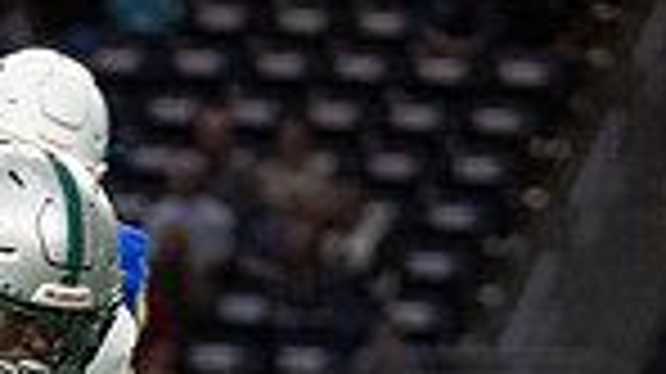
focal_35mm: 648
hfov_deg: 3.3
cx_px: -77
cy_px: 1101
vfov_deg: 1.9
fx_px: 11435
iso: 4000
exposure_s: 1/1250
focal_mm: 118
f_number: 2.8
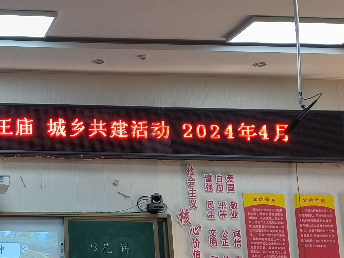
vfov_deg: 20.4
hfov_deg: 24.7
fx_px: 716
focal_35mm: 72
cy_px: 128
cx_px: -56
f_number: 1.79
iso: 192
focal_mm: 4.71
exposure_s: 1/110
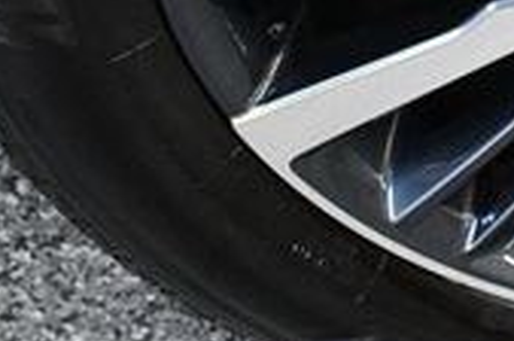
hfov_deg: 9.4
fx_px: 3078
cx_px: 690
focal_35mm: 216
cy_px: -231
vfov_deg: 6.2
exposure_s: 1/125
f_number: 4.2
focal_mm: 38
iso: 2800
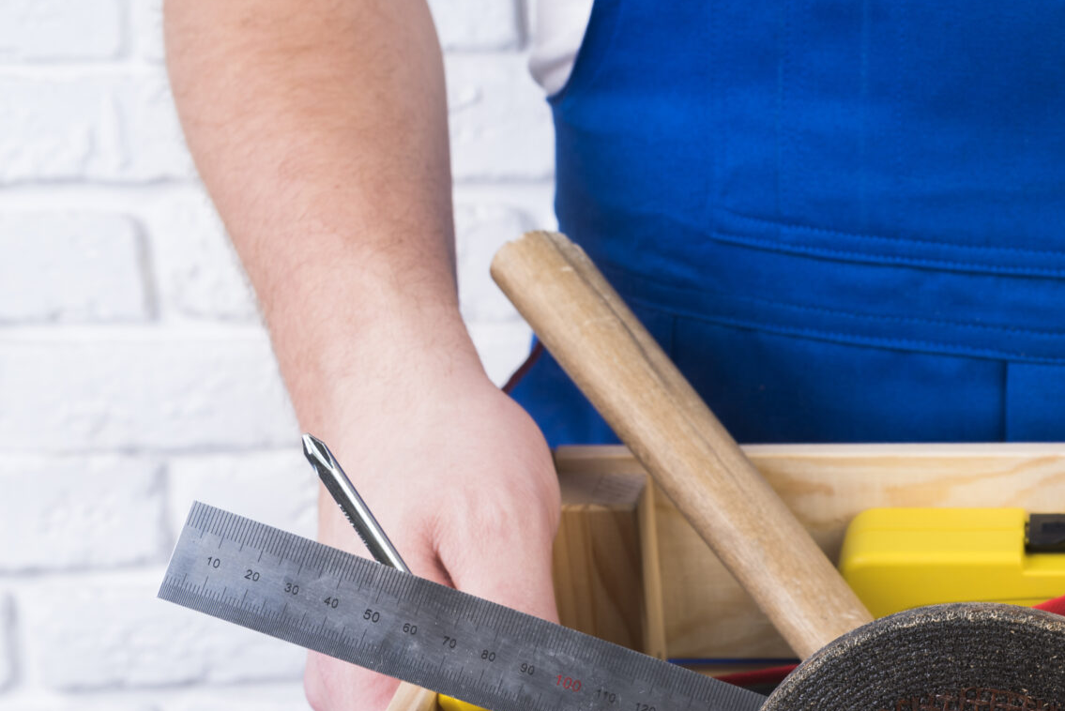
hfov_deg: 20.5
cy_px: 669
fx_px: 2871
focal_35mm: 97
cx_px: 1021
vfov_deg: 14.0
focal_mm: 43
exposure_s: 1/200
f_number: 9
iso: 100
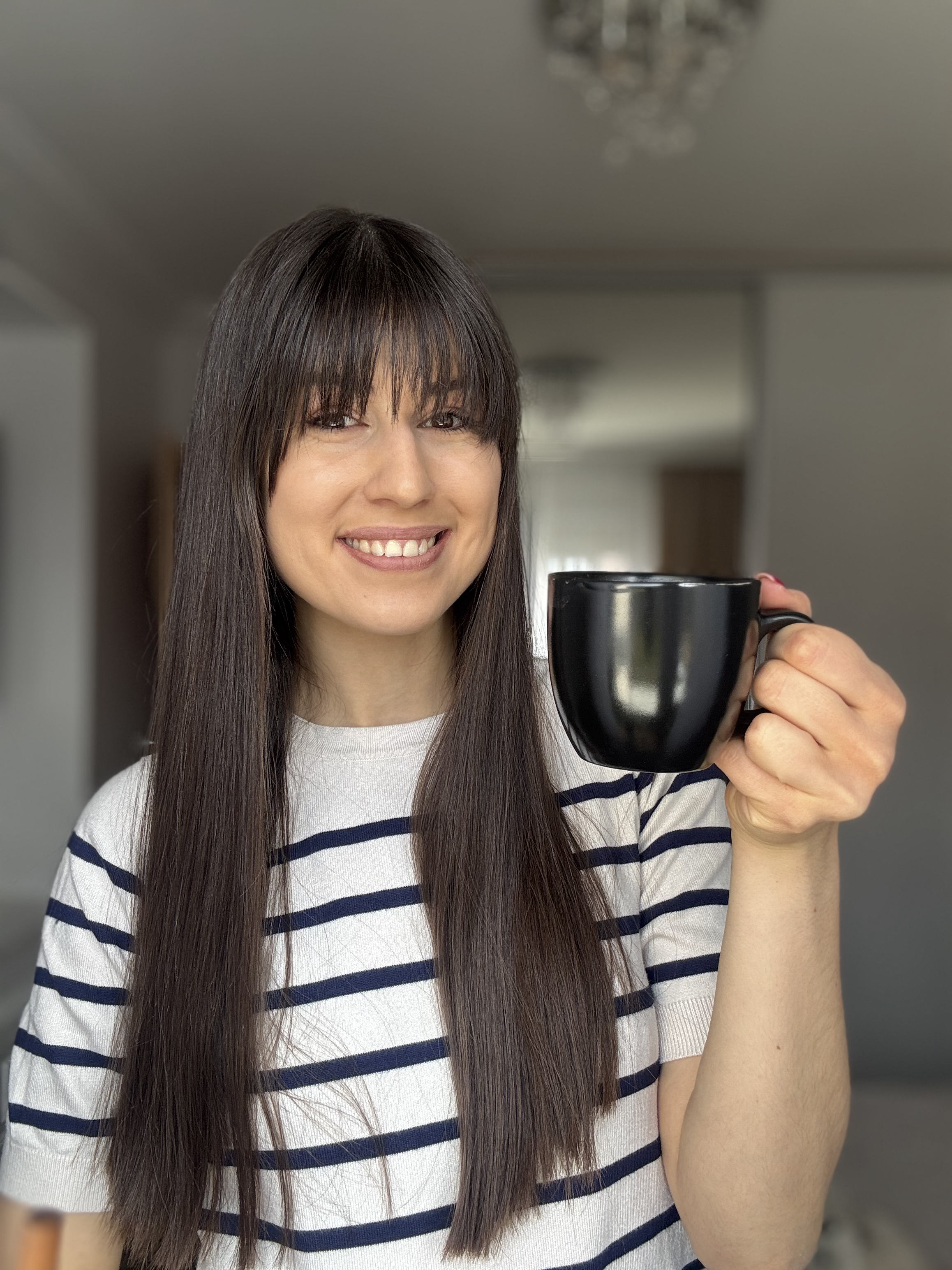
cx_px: 476
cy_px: 635
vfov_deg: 60.0
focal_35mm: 30
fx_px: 1100
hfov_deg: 46.8
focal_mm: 2.69
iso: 32
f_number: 1.9
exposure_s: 1/121
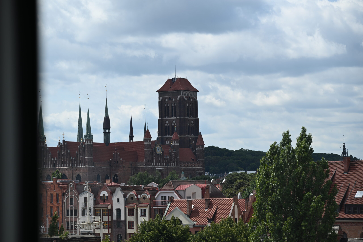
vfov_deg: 11.4
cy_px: 121
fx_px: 1210
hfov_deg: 17.1
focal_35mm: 120
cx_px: 182
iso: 100
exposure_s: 1/500
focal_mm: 120
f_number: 5.6
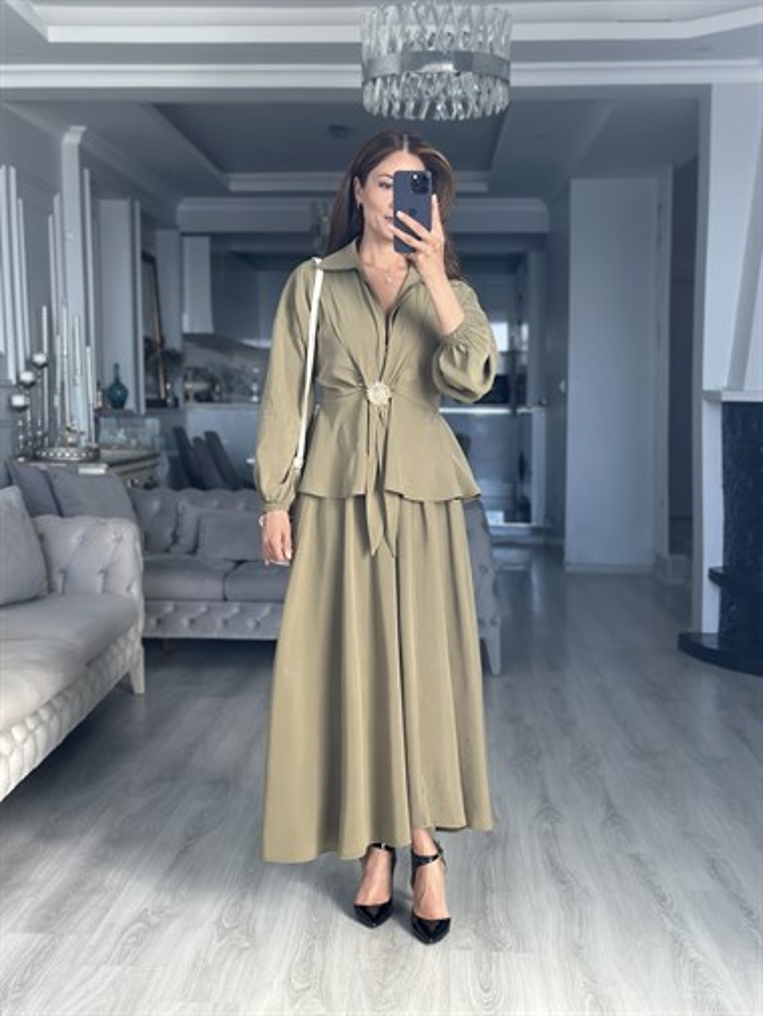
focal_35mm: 48
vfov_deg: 39.6
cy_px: 508
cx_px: 382
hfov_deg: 30.3
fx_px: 1409
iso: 125
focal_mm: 6.86
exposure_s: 1/159
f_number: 1.78
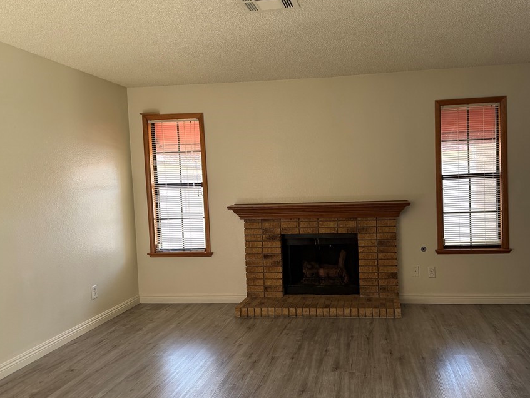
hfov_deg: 61.2
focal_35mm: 29
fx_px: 444
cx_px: 313
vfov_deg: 48.3
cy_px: 203
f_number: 1.78
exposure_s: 1/112
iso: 200
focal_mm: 6.76
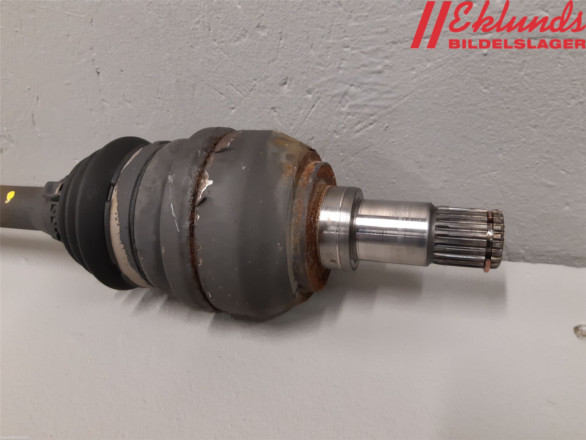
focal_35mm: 26
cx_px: 293
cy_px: 220
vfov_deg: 53.1
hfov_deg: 67.3
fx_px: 440
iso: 200
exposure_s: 1/50
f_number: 1.7
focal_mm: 3.93
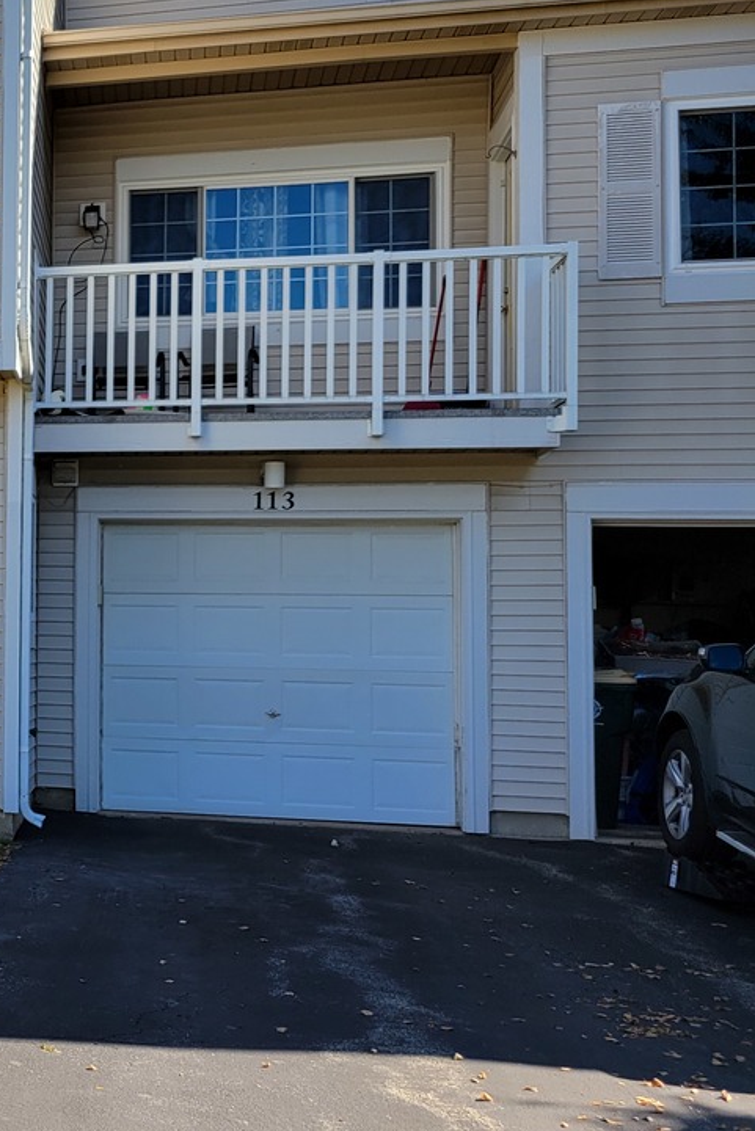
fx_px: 1698
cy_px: 507
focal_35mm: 54
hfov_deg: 21.2
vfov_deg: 36.8
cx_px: -374
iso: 40
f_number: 1.8
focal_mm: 5.4
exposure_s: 1/1008
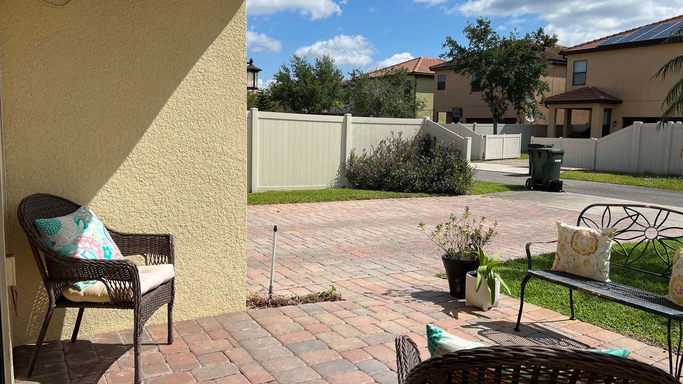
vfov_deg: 40.2
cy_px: 180
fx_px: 525
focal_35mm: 29
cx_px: 336
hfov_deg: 66.1
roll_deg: -0.7
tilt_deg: -6.6
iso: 50
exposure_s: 1/6211
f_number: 1.5
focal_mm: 5.7
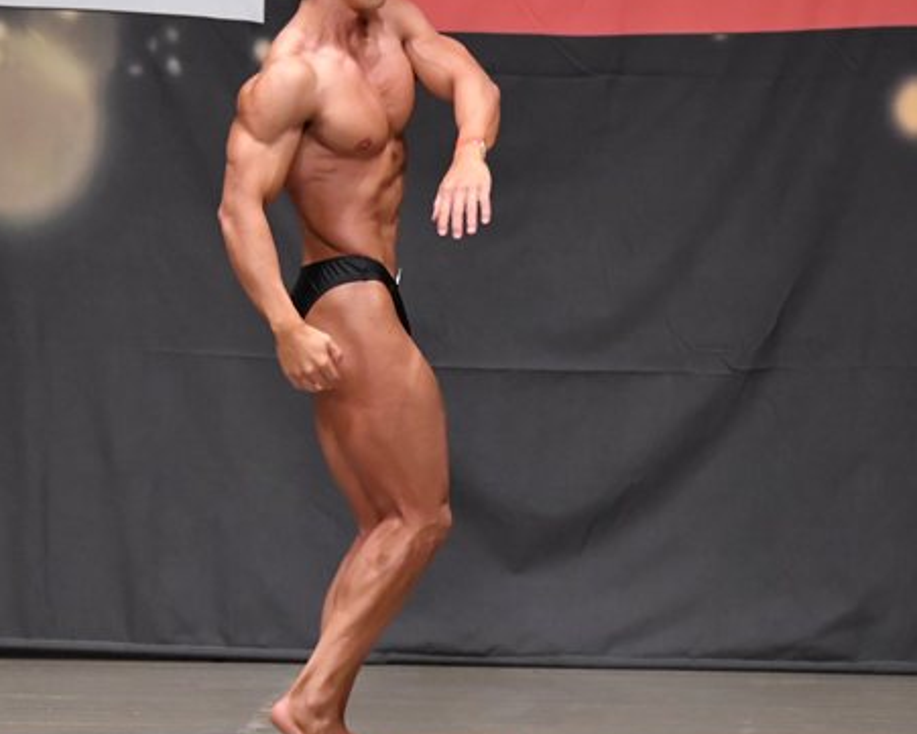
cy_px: 338
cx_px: 377
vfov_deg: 4.3
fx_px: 9854
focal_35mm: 363
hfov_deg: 5.3
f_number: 5.6
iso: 6400
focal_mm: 150
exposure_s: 1/400
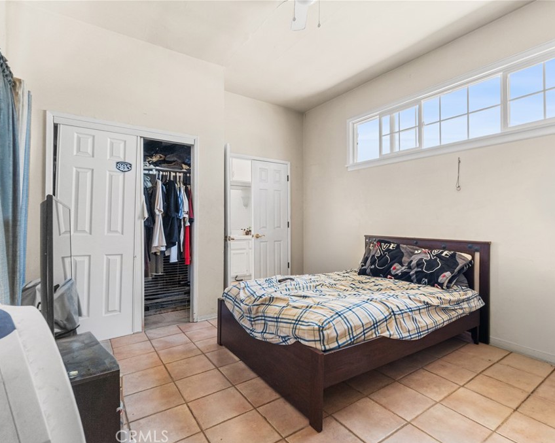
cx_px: 315
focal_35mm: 17
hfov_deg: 89.1
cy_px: 222
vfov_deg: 77.0
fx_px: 279
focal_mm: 10
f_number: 7.1
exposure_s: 1/3
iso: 320
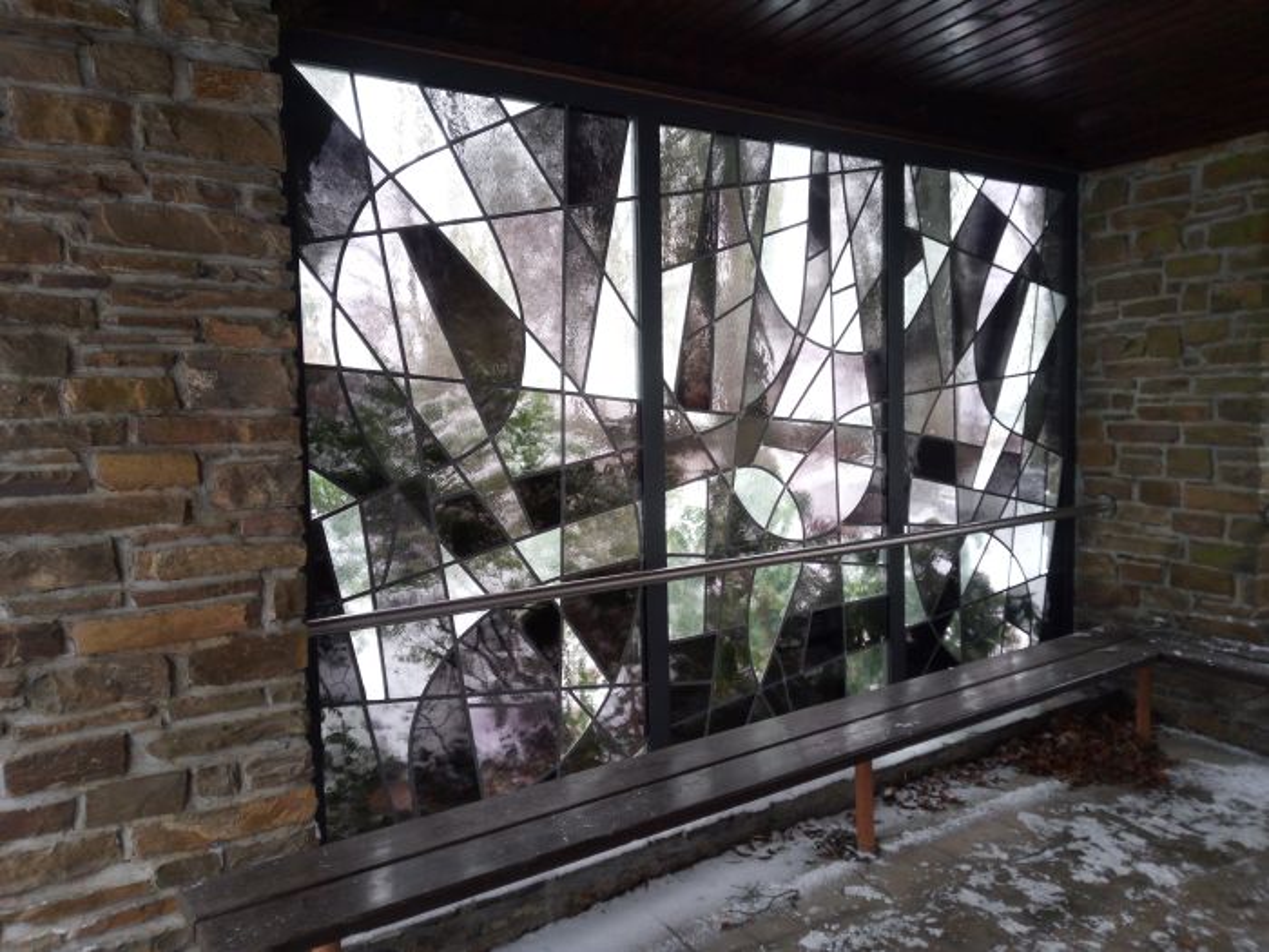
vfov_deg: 66.0
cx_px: 634
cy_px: 476
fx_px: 733
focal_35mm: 20
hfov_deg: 81.7
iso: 142
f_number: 2
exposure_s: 1/33.3
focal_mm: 3.52
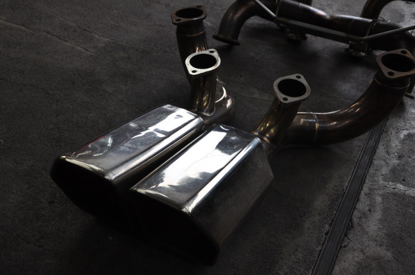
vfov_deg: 26.4
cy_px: 138
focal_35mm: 51
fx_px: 587
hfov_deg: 38.9
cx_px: 208
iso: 500
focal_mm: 34
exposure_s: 1/100
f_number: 8
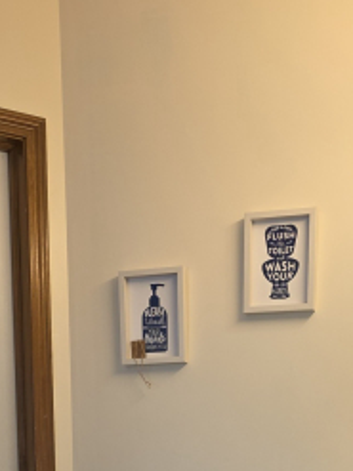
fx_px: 844
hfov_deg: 23.6
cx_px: 166
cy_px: 546
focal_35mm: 62
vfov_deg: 27.8
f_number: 1.7
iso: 50
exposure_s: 1/60
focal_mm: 6.25
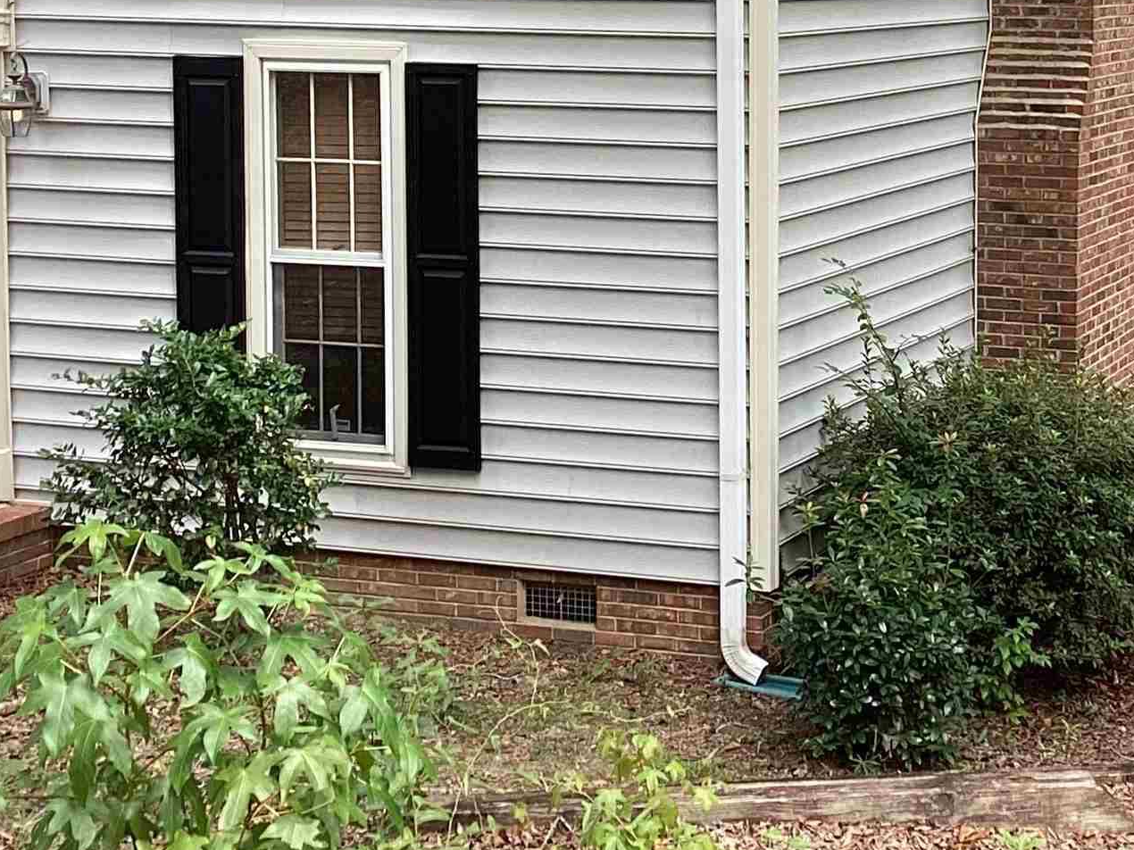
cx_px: 1010
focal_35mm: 75
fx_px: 2456
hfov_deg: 25.2
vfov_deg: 19.3
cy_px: 102
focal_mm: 3.3
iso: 25
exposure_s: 1/217
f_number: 2.4
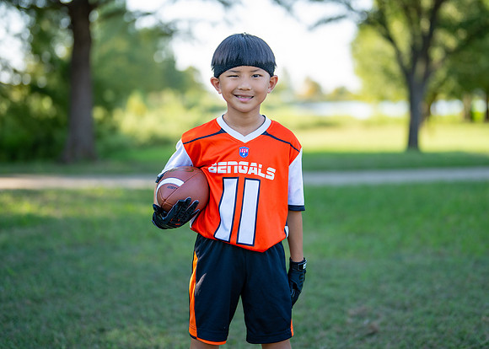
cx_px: 261
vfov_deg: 22.7
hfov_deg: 31.5
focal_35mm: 62
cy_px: 145
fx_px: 868
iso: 100
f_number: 1.2
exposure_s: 1/1250
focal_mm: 50
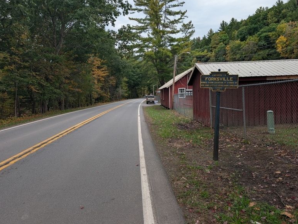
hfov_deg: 69.4
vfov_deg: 54.9
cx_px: 148
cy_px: 107
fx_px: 215
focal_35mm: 25
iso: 23
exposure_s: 1/329
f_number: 1.68
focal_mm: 6.9
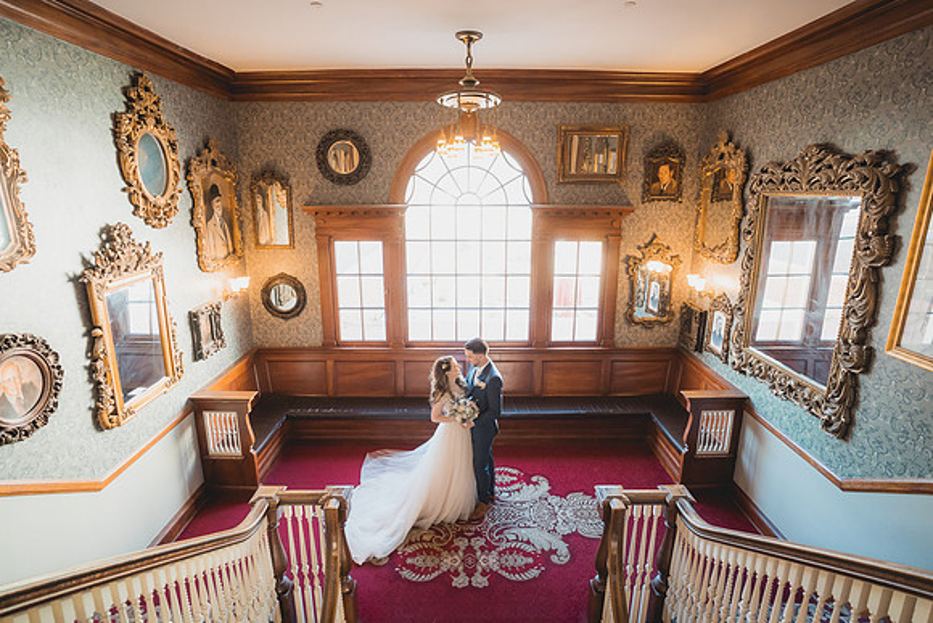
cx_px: 466
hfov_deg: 89.8
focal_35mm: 18
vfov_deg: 67.3
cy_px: 312
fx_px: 468
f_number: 2.8
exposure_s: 1/250
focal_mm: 18
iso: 3200
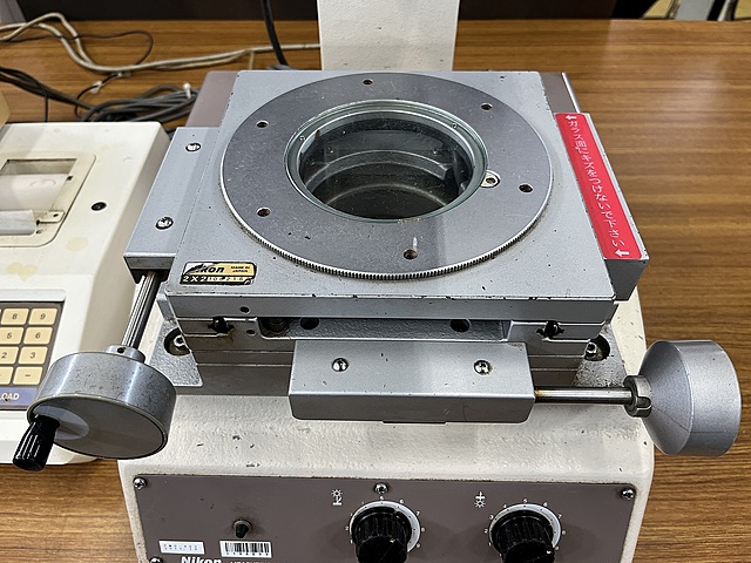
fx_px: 564
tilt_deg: -48.3
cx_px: 376
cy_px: 282
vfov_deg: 53.1
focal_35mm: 26
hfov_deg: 67.3
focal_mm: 5.1
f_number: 1.6
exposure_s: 1/112
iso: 125
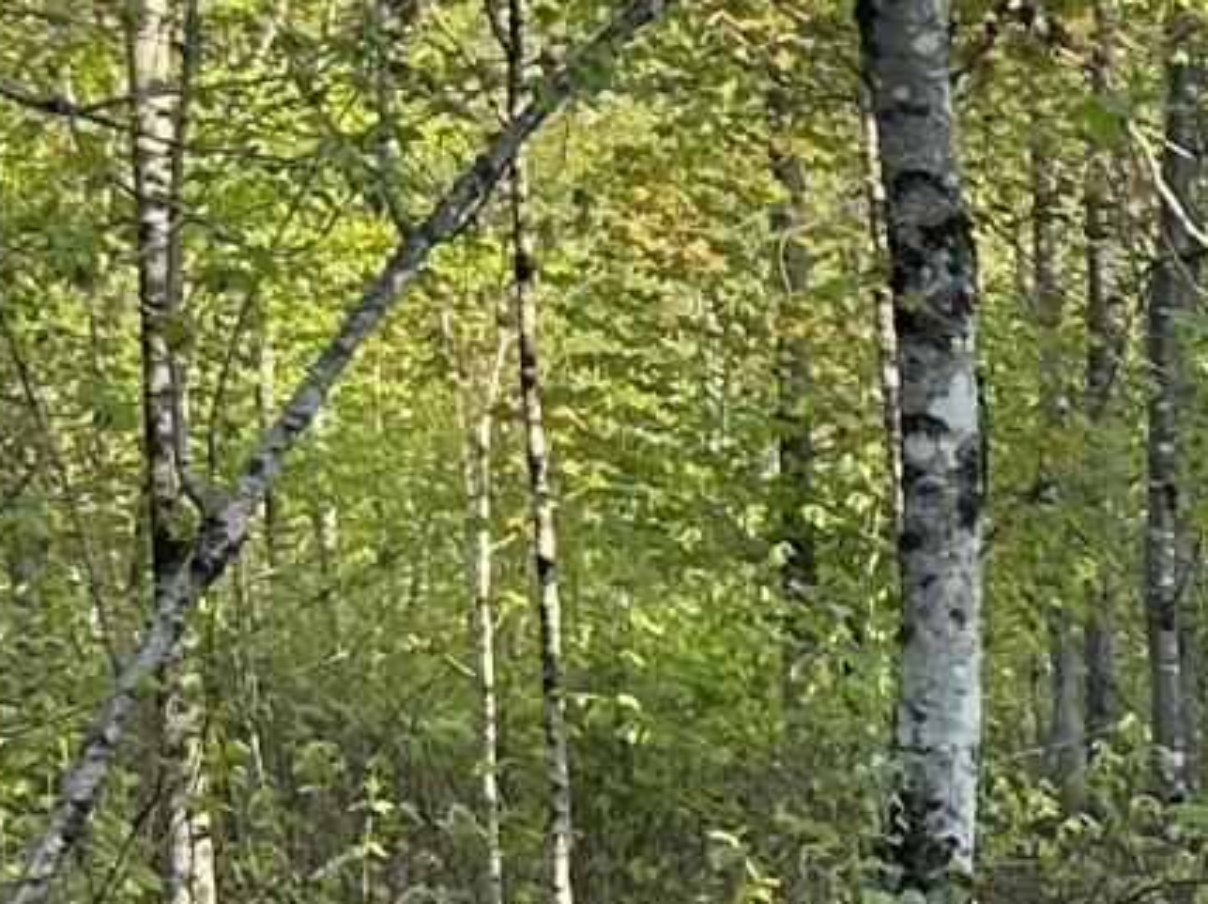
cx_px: 3416
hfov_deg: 9.1
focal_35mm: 182
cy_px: 1433
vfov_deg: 8.0
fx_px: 6346
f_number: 1.5
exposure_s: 1/454
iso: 50
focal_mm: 5.7
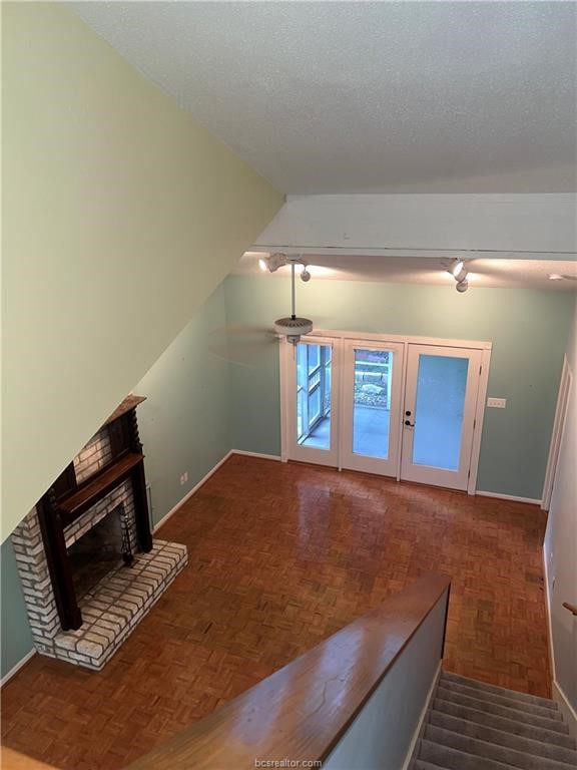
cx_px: 288
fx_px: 578
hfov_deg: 53.1
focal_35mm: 26
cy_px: 385
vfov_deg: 67.3
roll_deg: +1.5
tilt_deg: -20.9
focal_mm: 5.7
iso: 50
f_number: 1.5
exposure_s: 1/22
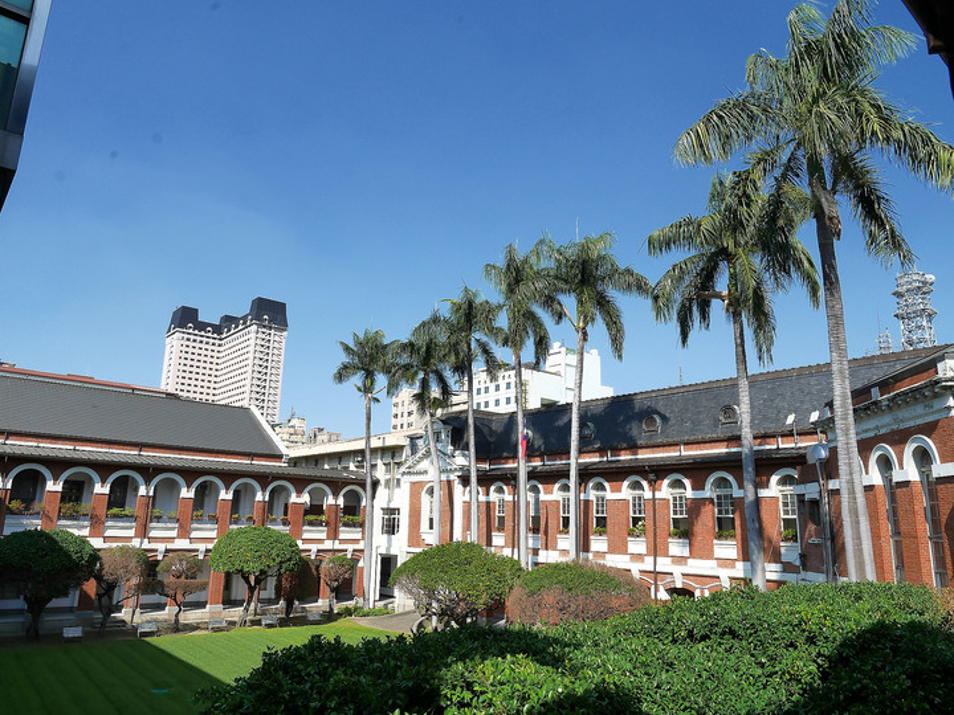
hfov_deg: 71.6
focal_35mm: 24
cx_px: 477
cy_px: 358
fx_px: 661
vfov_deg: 56.8
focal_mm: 12
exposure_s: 1/250
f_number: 10
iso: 125
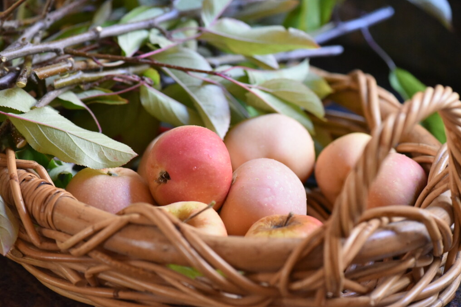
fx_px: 1357
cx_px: 232
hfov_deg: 19.3
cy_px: 154
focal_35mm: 106
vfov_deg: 12.9
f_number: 5.6
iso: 8000
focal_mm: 105
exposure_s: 1/125
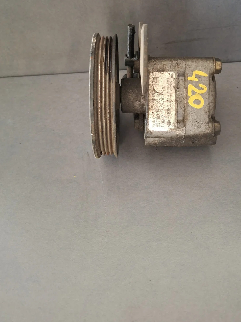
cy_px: 100
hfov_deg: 42.7
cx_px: 149
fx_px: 306
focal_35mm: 33
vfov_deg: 53.9
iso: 640
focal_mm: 5.54
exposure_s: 1/24
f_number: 1.8
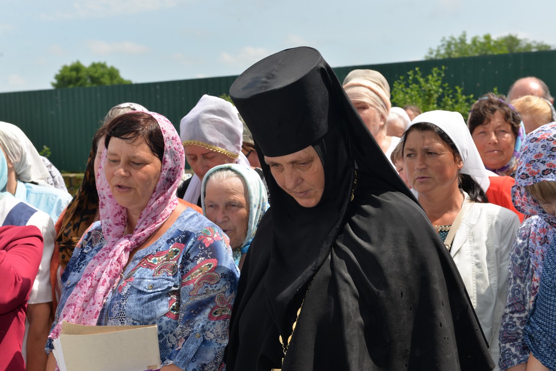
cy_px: 186
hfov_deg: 32.4
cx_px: 278
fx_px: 958
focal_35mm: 62
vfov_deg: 21.9
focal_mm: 62
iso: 100
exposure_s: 1/200
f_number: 9
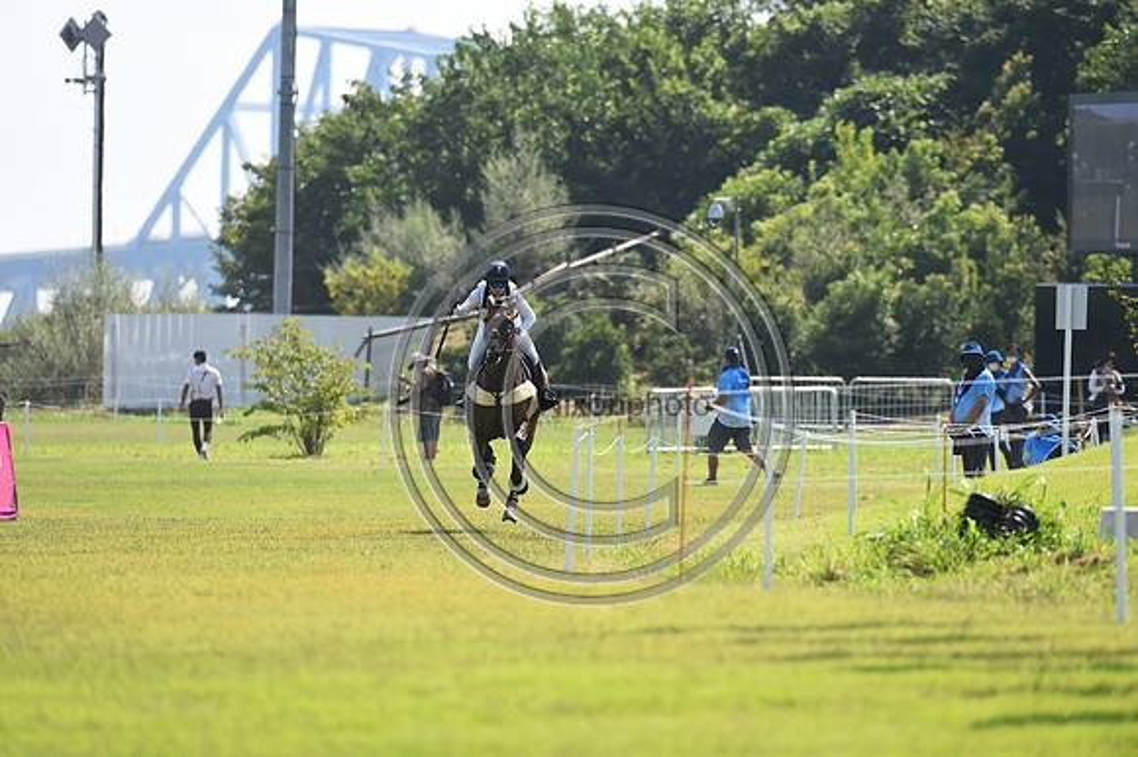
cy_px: 378
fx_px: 12637
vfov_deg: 3.4
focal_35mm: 400
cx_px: 569
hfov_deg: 5.2
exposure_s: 1/1250
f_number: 5.6
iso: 400
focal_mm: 400
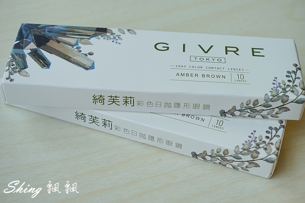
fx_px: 542
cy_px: 102
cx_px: 152
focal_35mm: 64
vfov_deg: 21.2
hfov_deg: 31.4
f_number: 7.1
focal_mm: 64
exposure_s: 1/160
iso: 100
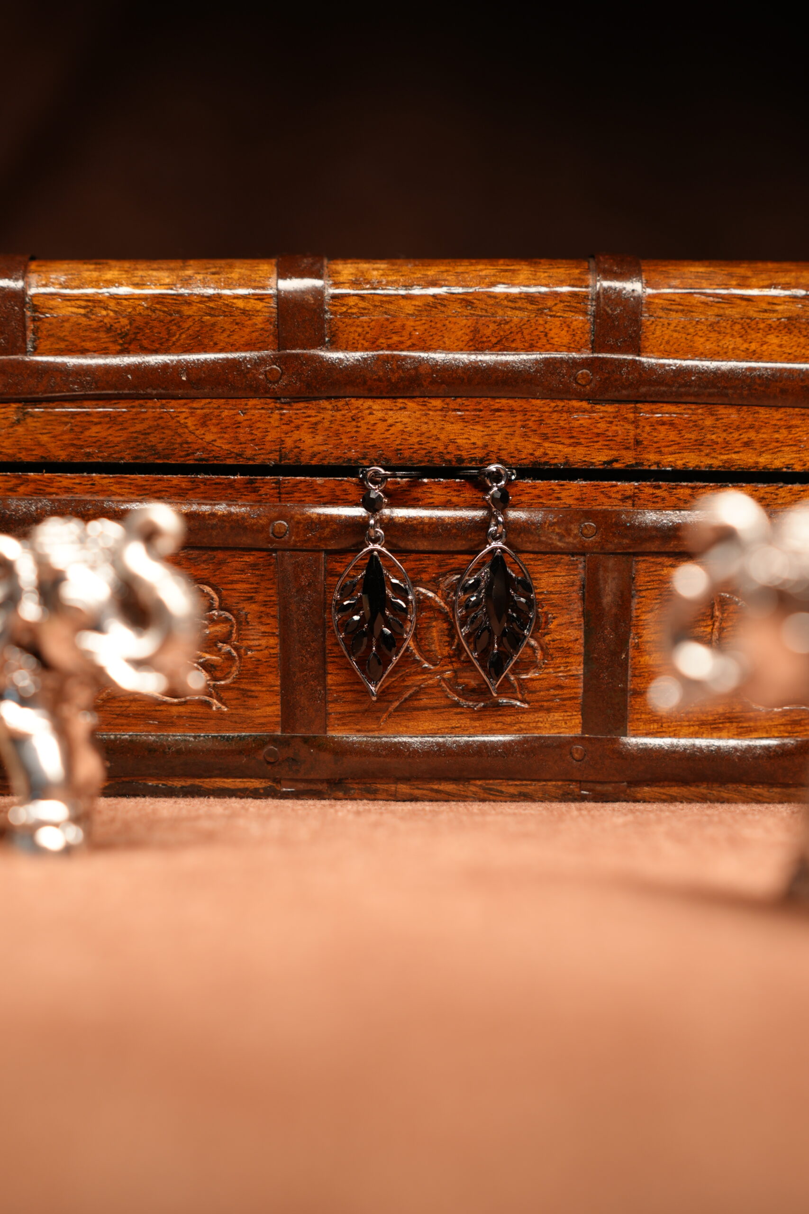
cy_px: 607
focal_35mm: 52
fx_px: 1752
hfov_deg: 26.0
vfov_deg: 38.2
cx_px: 404
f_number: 2.2
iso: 100
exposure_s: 1/160
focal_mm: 35
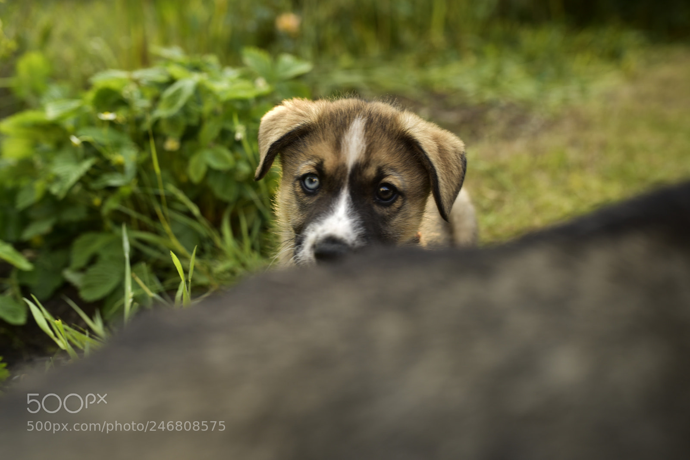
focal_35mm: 35
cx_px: 345
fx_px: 671
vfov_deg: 37.9
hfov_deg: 54.4
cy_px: 230
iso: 100
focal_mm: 35
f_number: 3.5
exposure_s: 1/160
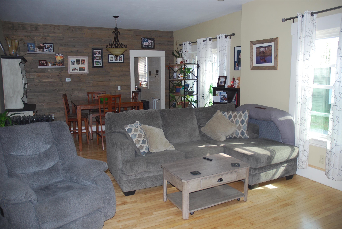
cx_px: 171
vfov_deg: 48.0
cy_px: 114
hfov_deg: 67.3
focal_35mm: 27
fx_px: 257
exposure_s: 1/60
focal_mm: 18
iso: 200
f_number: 3.5
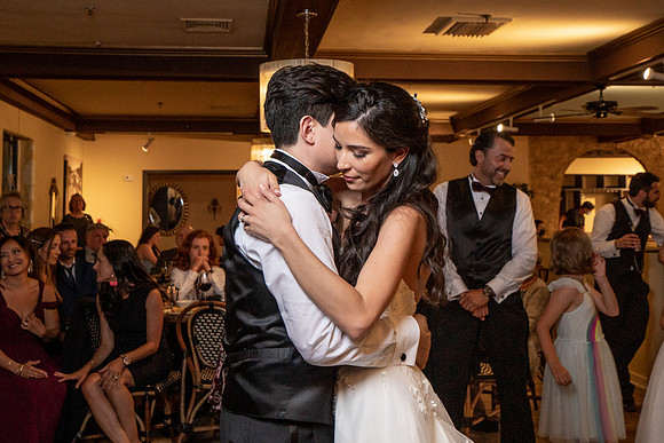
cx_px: 336
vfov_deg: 28.9
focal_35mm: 46
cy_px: 161
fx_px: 856
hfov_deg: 42.4
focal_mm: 35
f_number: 5.6
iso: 2000
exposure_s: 1/200
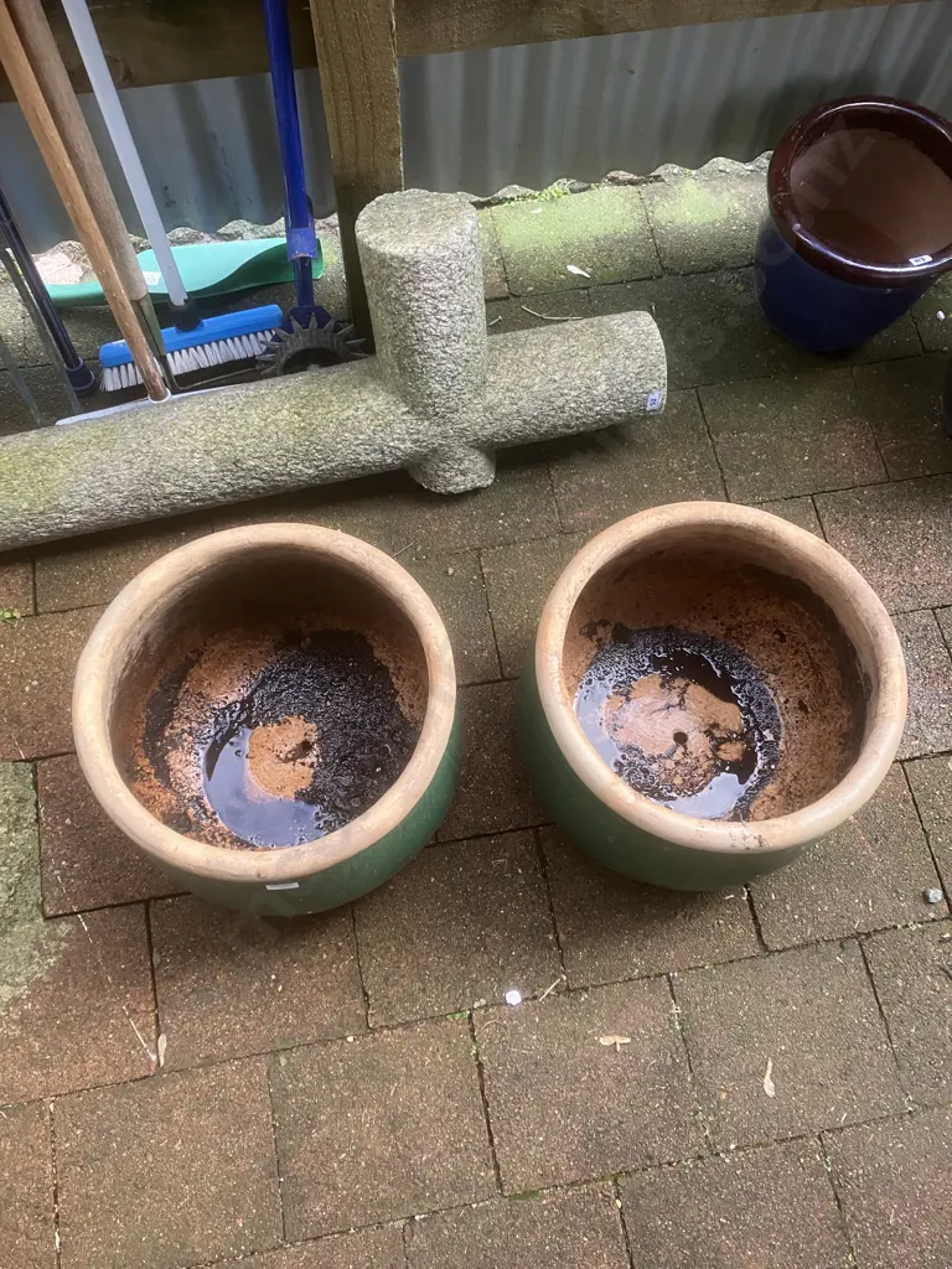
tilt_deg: -69.3
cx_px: 476
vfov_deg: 63.4
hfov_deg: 49.7
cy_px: 634
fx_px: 1027
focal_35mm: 28
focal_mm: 3.99
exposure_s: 1/88
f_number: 1.8
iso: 80
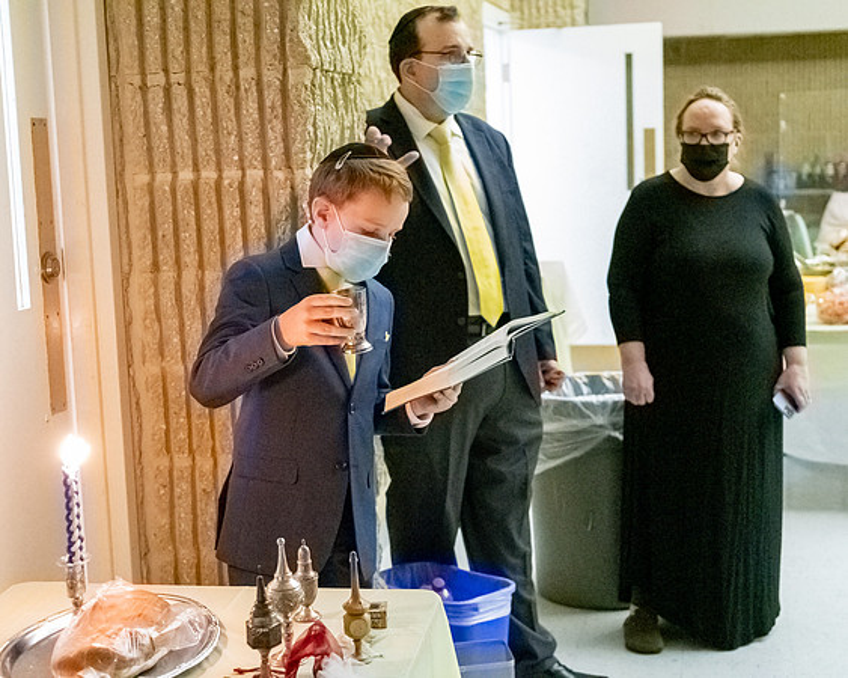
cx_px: 435
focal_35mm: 57
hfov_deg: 32.8
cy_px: 339
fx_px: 1441
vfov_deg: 26.5
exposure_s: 1/250
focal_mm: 34
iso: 28800
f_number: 2.8
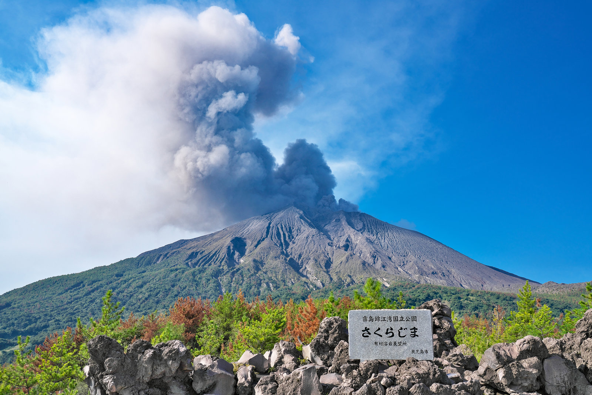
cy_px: 198
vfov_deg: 41.1
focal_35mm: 32
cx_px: 296
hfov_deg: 58.7
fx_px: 526
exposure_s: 1/250
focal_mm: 32
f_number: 11
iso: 100
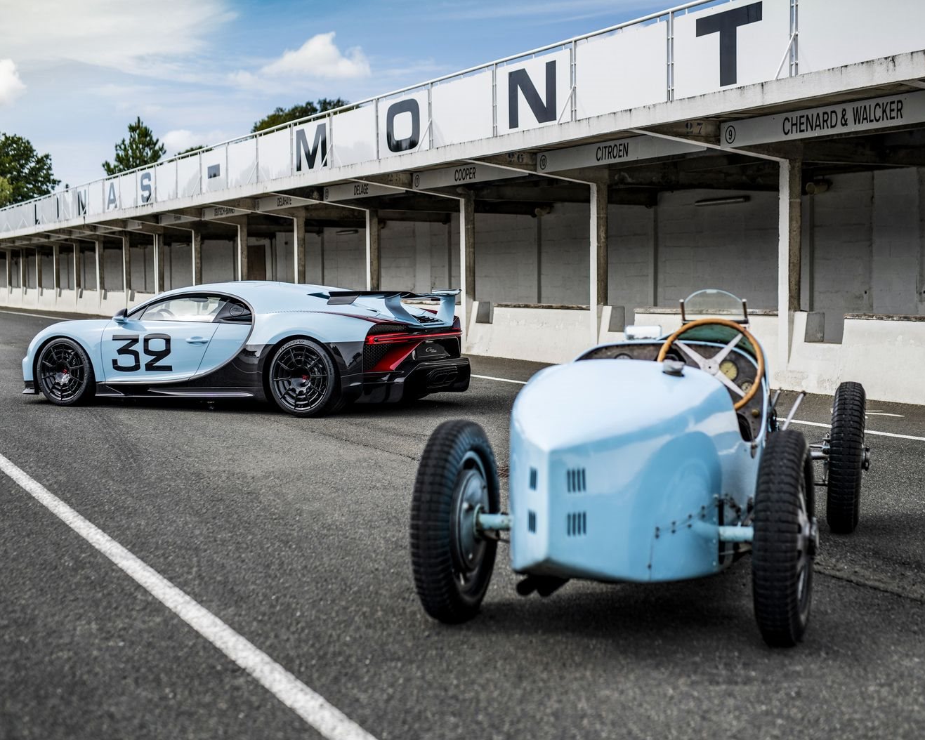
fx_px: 1561
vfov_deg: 26.7
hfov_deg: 33.0
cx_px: 483
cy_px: 374
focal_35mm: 57
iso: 125
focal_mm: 50
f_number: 2.5
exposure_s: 1/1600
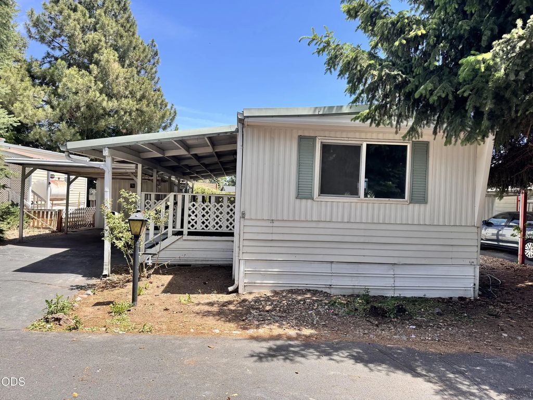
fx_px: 370
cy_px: 200
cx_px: 266
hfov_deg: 71.6
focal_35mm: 24
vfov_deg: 56.8
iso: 80
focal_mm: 6.76
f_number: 1.78
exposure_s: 1/1456
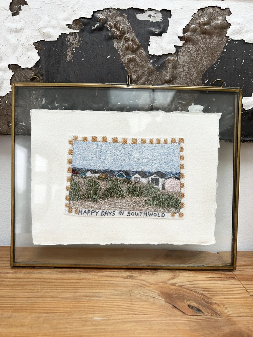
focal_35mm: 26
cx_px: 126
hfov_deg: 53.1
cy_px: 168
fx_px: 253
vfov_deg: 67.3
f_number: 1.5
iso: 40
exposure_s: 1/176
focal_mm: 5.7
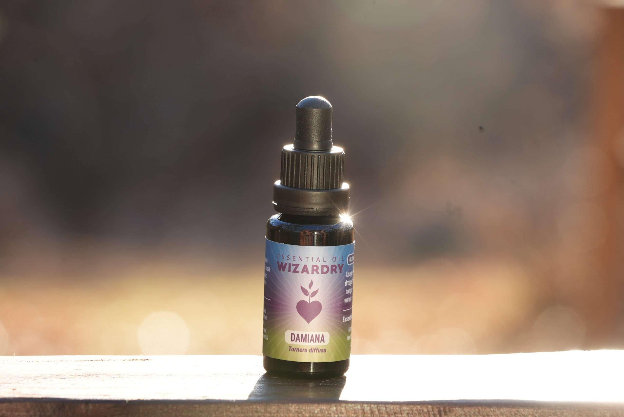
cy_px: 208
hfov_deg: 9.2
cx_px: 312
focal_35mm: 223
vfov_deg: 6.2
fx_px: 3867
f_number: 11
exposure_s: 1/30
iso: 200
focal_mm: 223
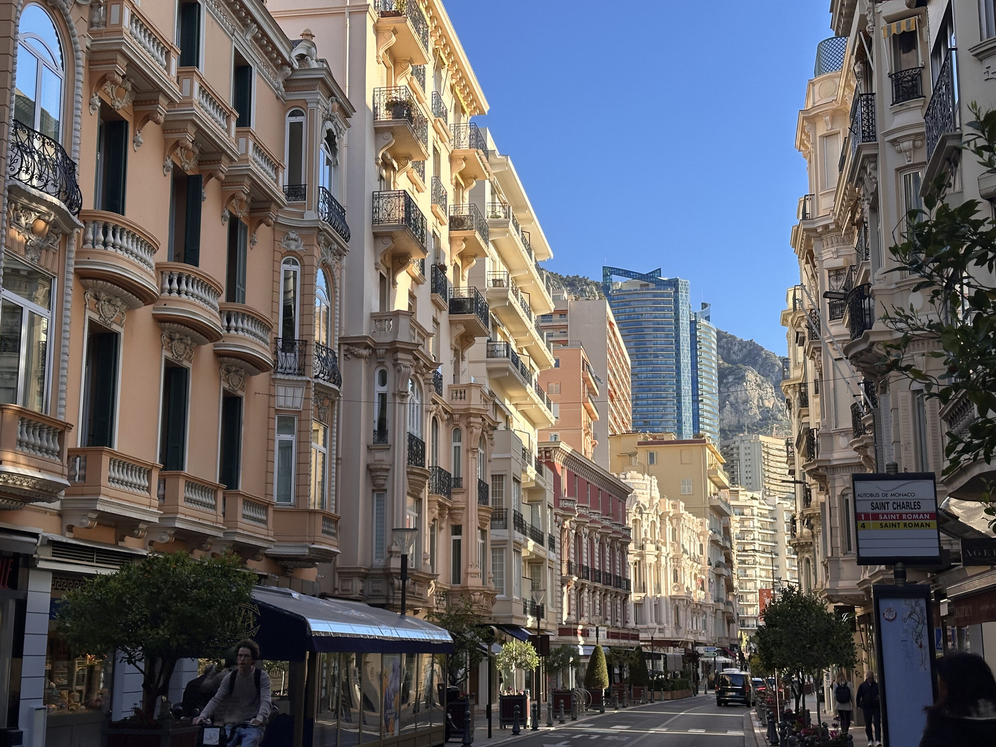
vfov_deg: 30.3
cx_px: 498
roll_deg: +0.4
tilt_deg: +11.0
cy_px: 374
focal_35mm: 48
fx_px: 1381
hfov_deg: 39.7
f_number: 1.78
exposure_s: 1/1565
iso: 64
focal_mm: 6.86
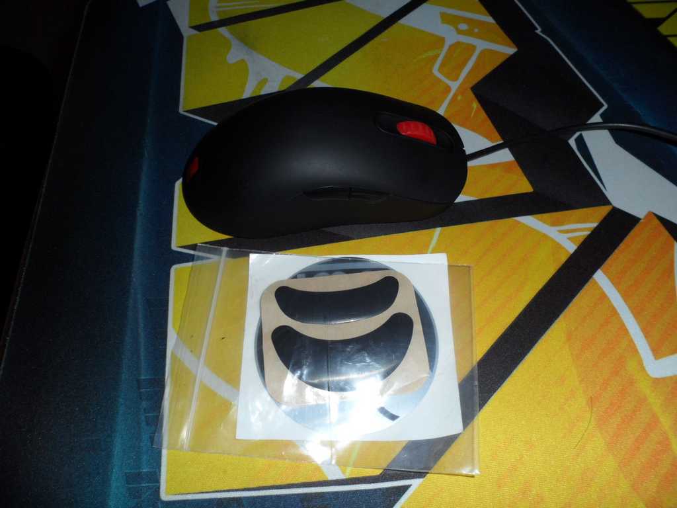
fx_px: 508
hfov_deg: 67.3
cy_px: 254
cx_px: 338
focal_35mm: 26
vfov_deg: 53.1
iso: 100
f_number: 9.4
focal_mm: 4.9
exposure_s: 1/10
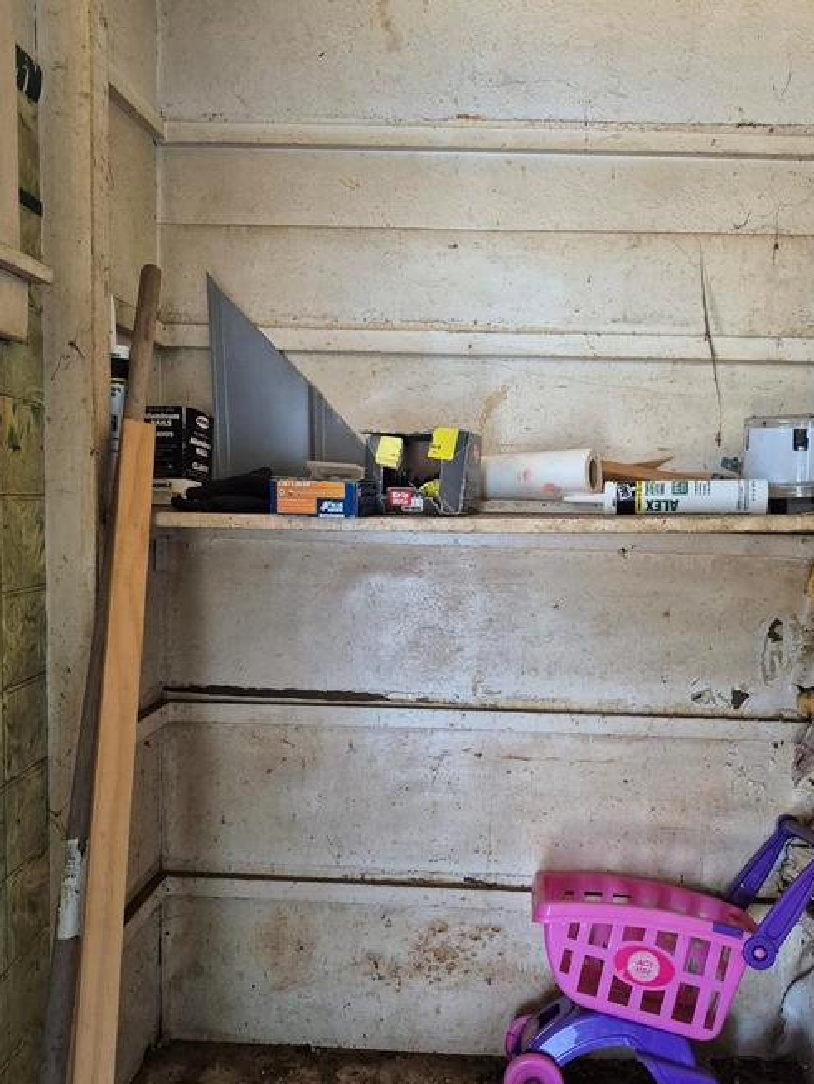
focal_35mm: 27
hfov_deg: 51.3
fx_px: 846
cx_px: 448
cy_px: 583
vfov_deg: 65.2
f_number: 1.8
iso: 800
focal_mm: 5.4
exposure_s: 1/120
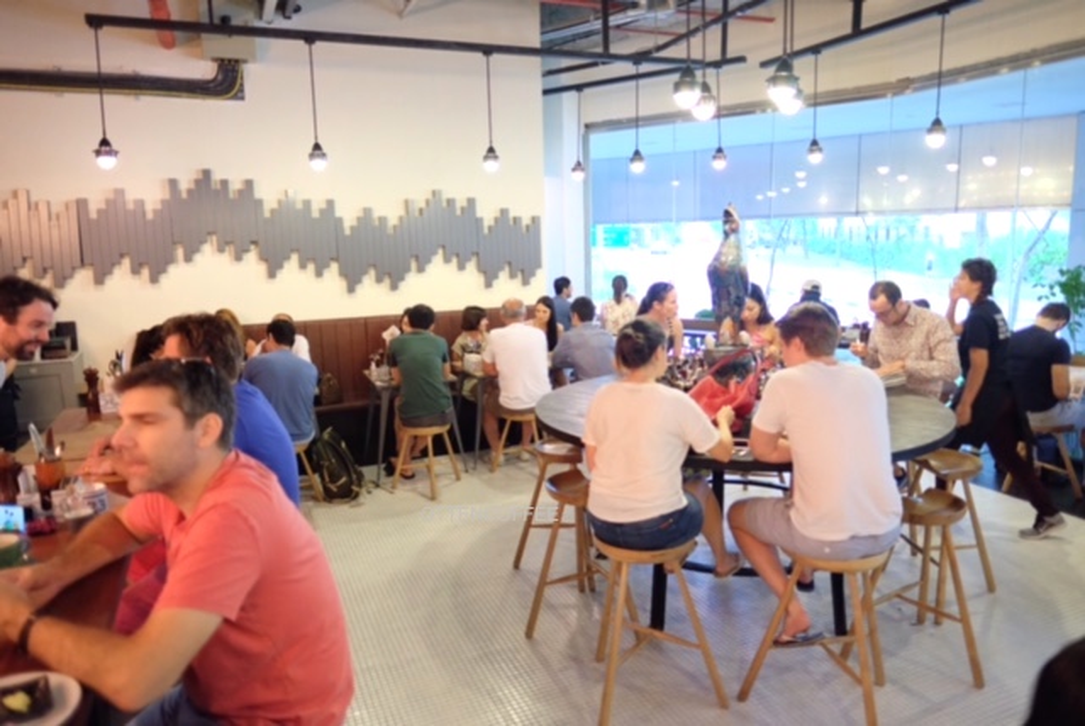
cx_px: 542
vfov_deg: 53.2
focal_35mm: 24
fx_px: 724
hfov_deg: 73.7
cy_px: 363
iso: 1600
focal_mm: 16
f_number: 1.4
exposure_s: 1/100
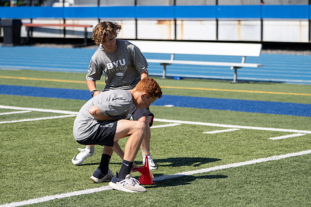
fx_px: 1036
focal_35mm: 120
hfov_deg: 17.1
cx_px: 146
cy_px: 131
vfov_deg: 11.4
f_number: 3.2
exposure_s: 1/800
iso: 50
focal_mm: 88
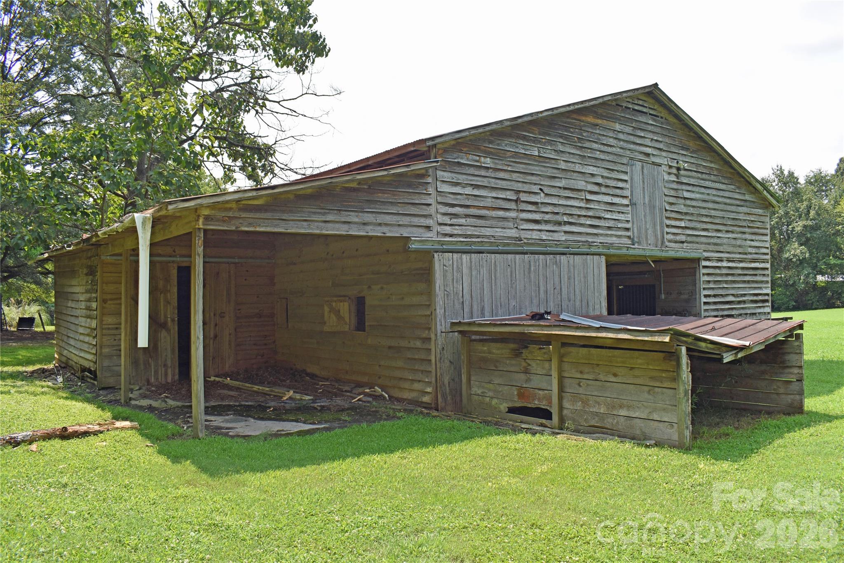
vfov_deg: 47.9
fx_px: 633
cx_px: 422
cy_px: 282
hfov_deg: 67.4
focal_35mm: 27
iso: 100
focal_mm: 18
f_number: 7.1
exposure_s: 1/200
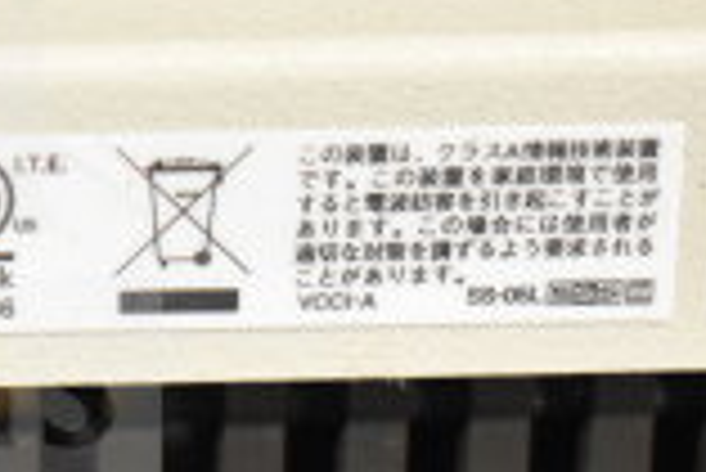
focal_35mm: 198
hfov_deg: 10.1
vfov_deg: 6.9
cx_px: -346
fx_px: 3887
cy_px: 133
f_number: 4.5
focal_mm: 34
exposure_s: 1/50
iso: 4000
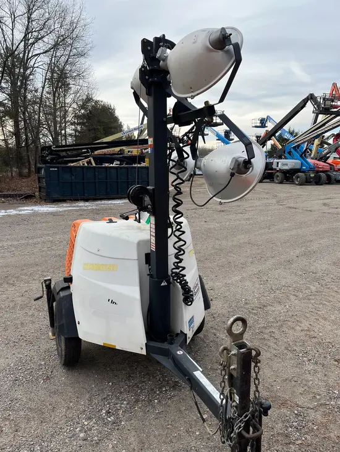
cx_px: 170
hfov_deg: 53.1
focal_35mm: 26
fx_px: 340
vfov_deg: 67.3
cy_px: 226
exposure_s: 1/1066
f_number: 1.6
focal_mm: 5.1
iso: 50
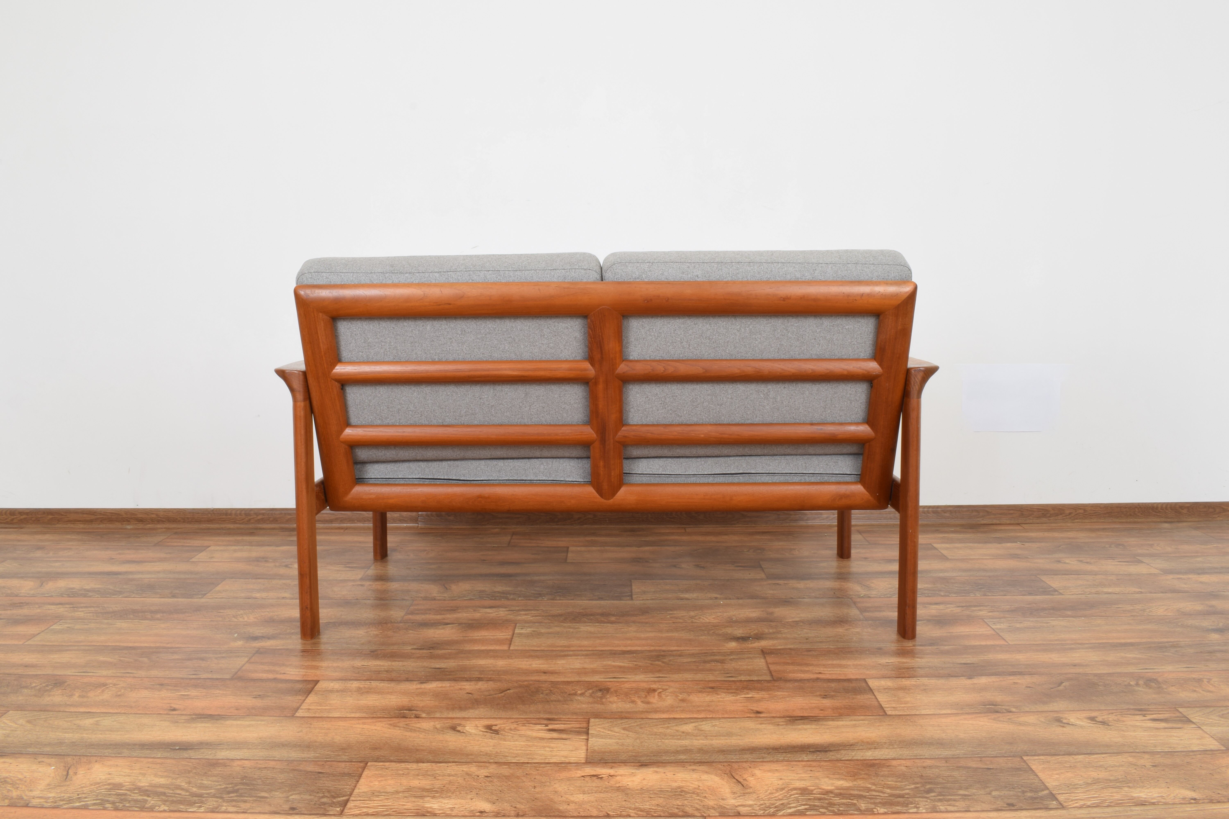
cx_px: 614
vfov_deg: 43.6
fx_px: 1024
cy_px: 410
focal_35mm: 30
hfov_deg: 61.9
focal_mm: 20
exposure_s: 4
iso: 100
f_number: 25
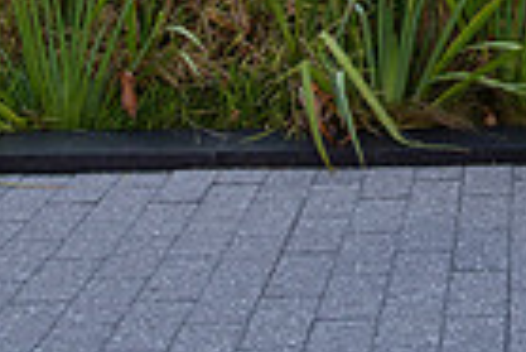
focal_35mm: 101
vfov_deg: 12.6
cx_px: 598
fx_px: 1477
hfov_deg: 19.2
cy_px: -248
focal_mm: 24
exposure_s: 1/400
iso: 200
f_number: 4
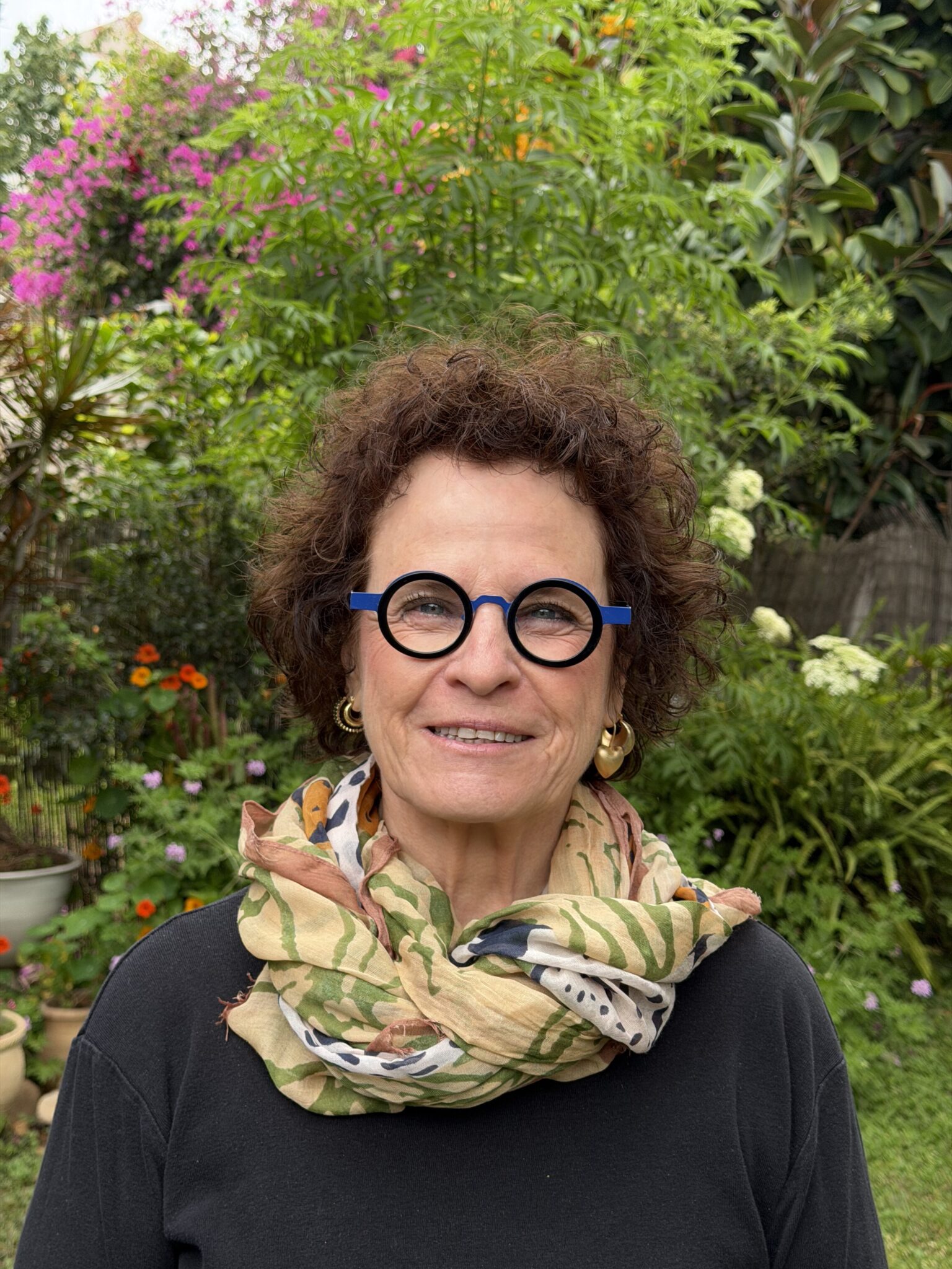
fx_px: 1760
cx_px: 476
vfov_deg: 39.7
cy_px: 634
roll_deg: +0.1
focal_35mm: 48
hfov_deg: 30.3
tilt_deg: -3.8
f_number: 1.78
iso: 64
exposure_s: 1/810
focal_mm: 6.76
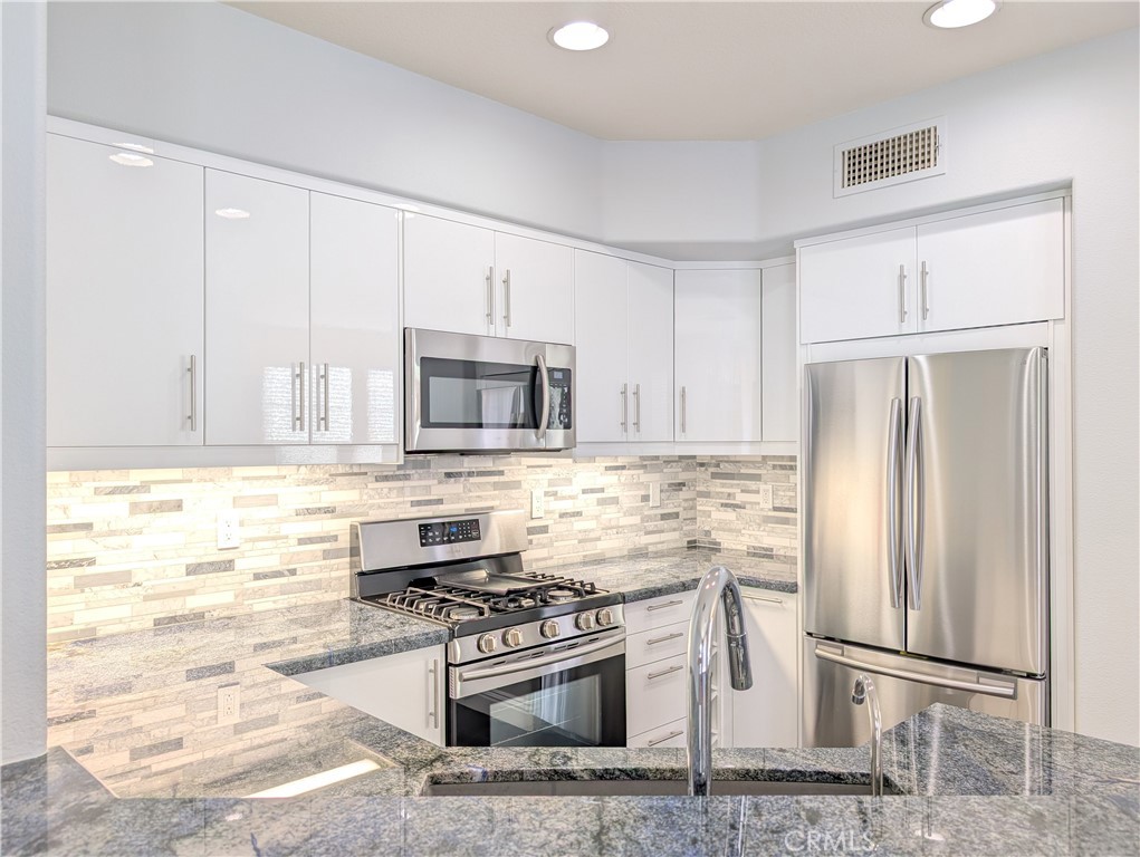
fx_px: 791
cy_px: 428
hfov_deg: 71.5
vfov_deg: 56.9
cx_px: 570
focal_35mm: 24
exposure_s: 1/120
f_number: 1.68
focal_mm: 6.9
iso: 61
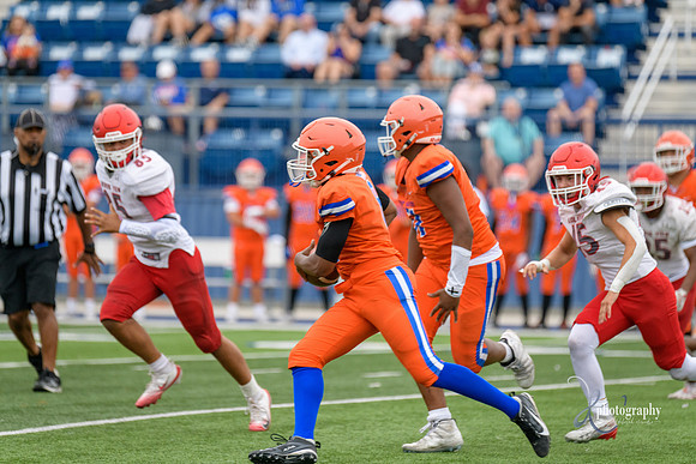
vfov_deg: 5.1
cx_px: 348
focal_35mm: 270
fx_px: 5221
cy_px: 232
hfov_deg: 7.6
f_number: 3.5
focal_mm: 270
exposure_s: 1/800
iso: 1100
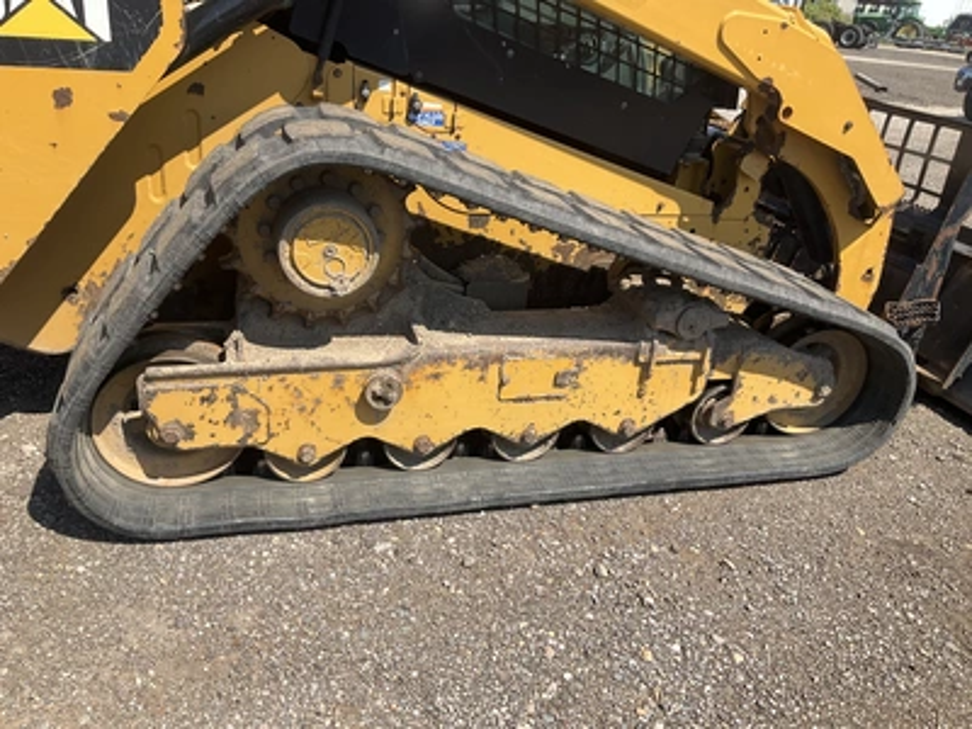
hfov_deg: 61.7
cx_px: 486
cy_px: 364
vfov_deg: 48.2
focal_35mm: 29
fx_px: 814
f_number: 1.8
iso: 25
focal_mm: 3
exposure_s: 1/1195
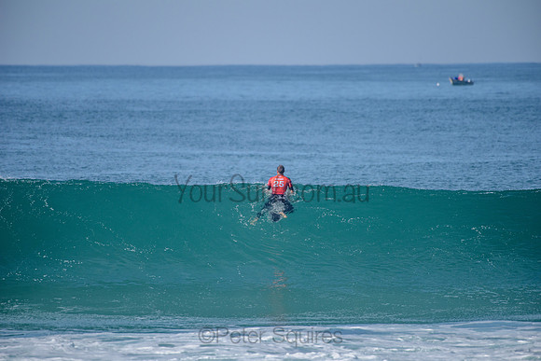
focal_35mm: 500
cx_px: 270
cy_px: 180
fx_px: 7515
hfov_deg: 4.1
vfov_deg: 2.8
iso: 250
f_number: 5.6
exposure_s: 1/2500
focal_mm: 500
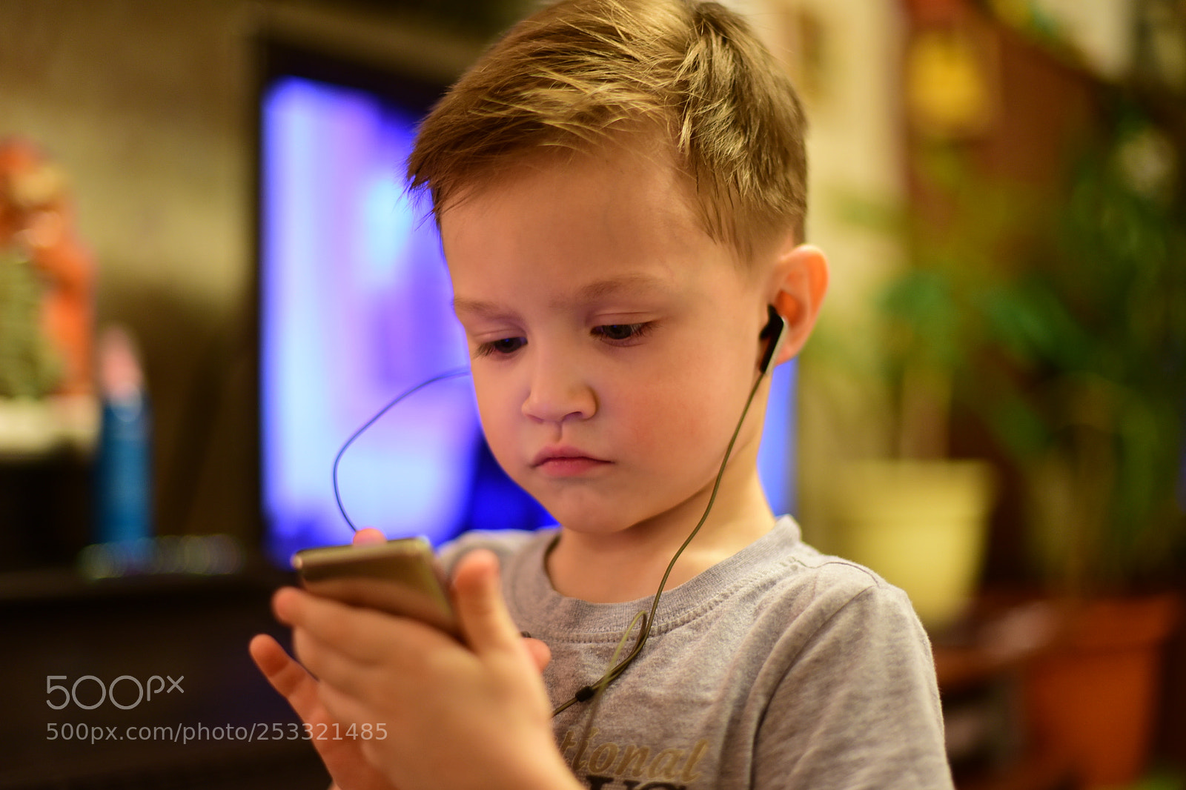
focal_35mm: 50
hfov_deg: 39.6
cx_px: 593
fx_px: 1647
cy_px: 395
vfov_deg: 27.0
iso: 800
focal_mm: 50
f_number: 1.4
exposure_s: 1/80
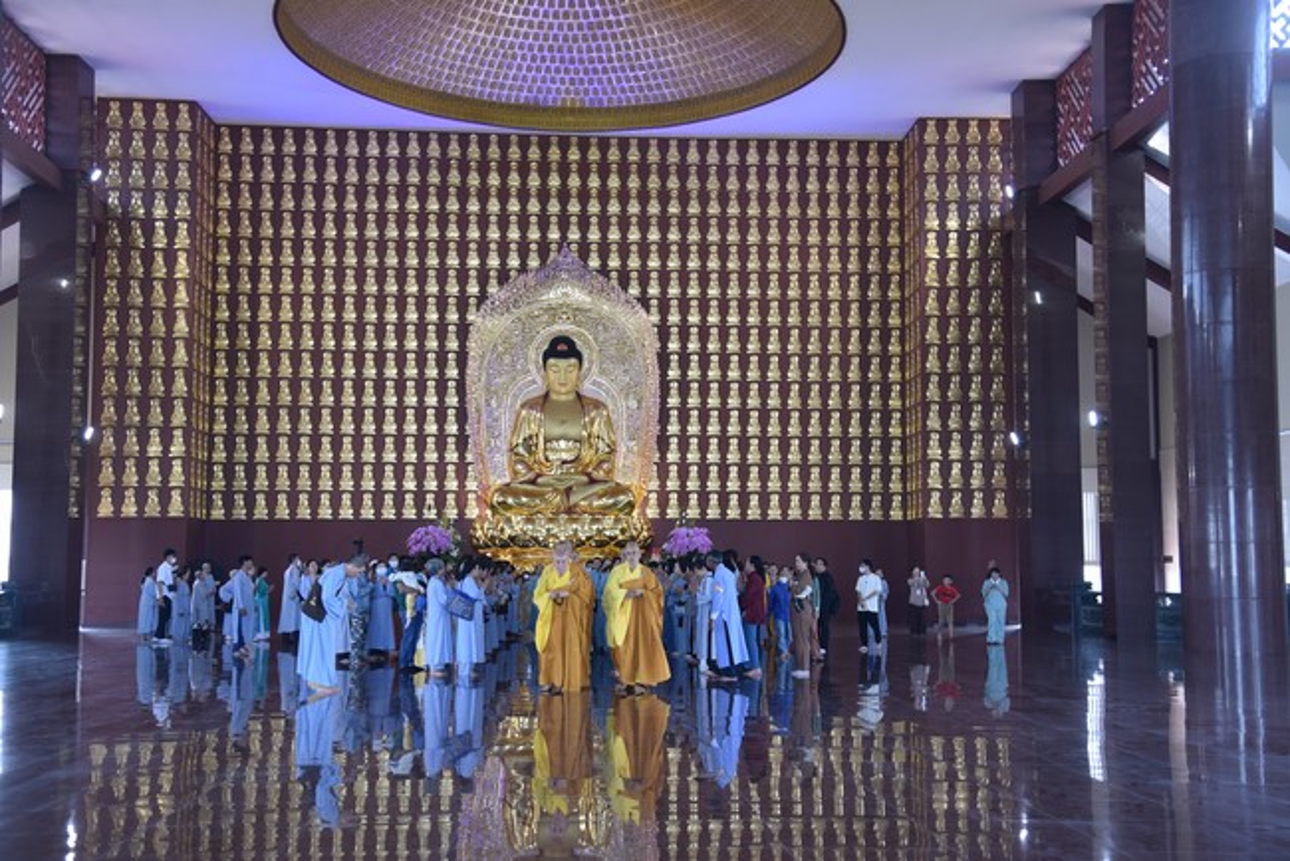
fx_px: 1434
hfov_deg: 48.4
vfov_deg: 33.4
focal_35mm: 40
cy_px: 430
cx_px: 645
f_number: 4
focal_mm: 40
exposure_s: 1/60
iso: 500
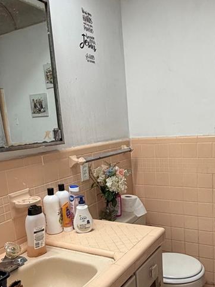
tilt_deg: -11.5
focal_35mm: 35
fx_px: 290
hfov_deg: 40.5
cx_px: 130
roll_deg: +3.7
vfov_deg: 51.9
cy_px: 184
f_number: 2.2
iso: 250
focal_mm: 2.22
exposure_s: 1/60
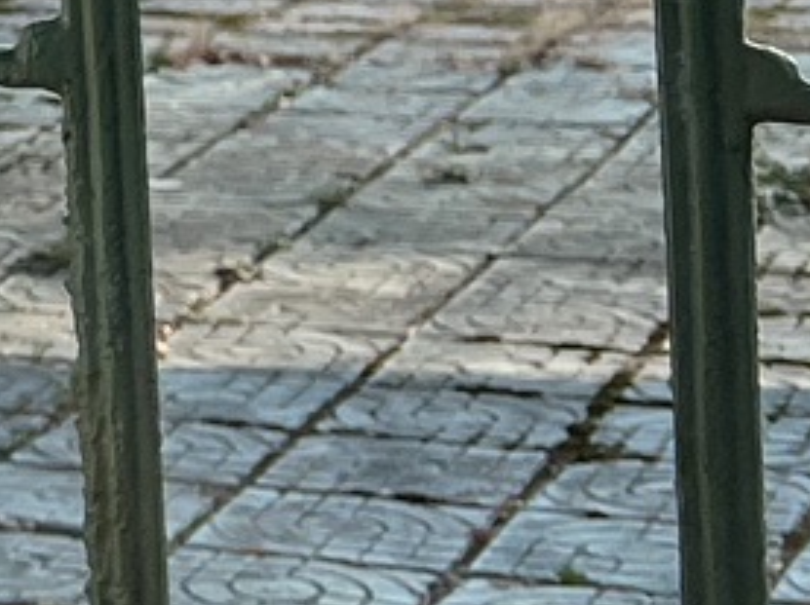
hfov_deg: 8.8
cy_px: -652
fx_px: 4393
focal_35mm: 188
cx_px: -1538
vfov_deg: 7.5
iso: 50
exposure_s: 1/1295
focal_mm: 5.7
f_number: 1.5
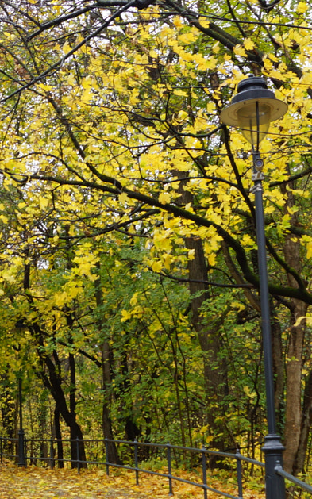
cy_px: 407
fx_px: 953
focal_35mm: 70
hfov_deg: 18.3
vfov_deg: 28.7
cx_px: 33
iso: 100
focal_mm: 18
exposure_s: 1/80
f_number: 7.1
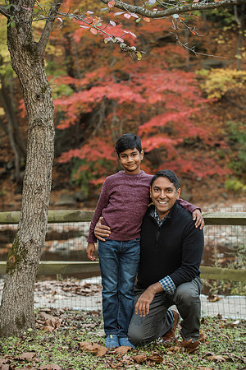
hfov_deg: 13.4
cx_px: 123
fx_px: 1045
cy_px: 185
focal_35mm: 102
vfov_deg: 20.0
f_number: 4.5
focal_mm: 102
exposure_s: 1/125
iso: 800
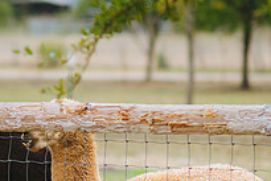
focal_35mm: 240
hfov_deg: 8.5
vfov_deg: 5.7
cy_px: 136
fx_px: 1808
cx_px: -33
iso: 200
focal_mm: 85
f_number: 2
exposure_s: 1/1250
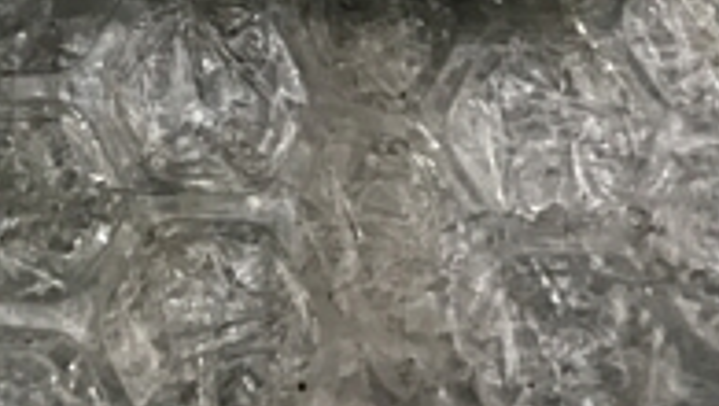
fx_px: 1908
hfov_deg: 20.0
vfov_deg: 10.8
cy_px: -461
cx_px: -159
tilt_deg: -64.8
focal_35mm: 100
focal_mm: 3.99
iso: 40
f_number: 1.8
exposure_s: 1/15
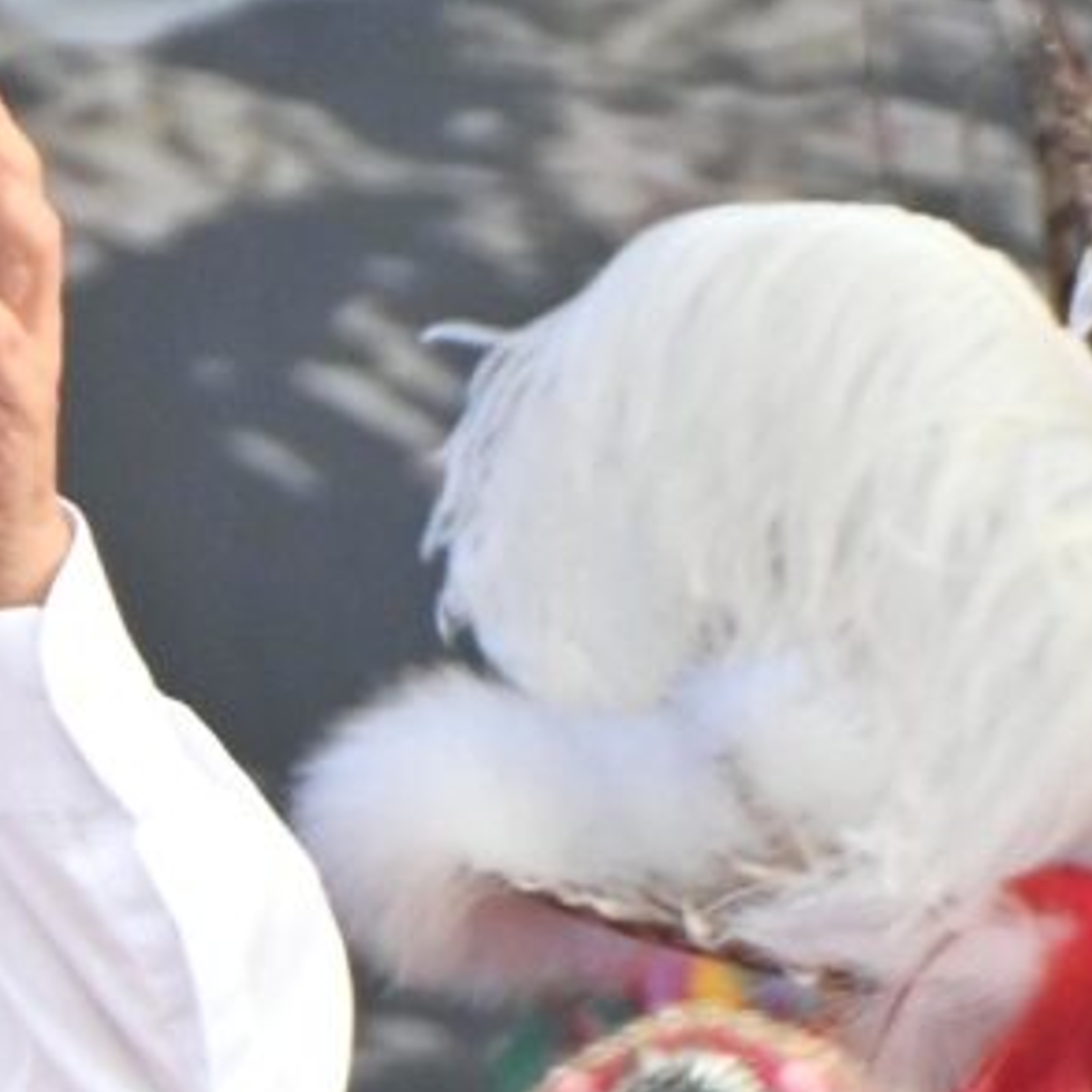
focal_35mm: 2373
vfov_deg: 0.7
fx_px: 84693
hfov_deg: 0.7
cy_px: 1157
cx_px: -809
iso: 500
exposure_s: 1/250
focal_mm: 400
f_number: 8
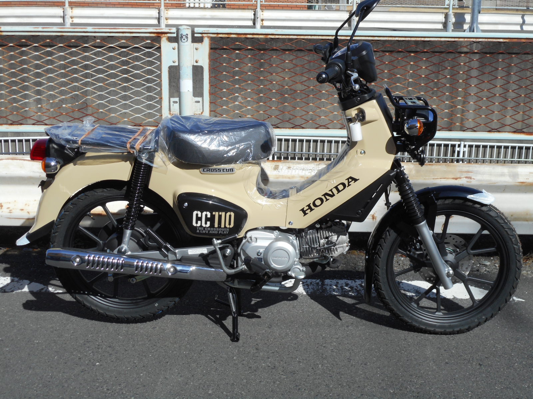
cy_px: 200
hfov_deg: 32.7
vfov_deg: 24.8
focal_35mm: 59
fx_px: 908
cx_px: 266
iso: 80
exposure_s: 1/500
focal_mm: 10.5
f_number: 5.1
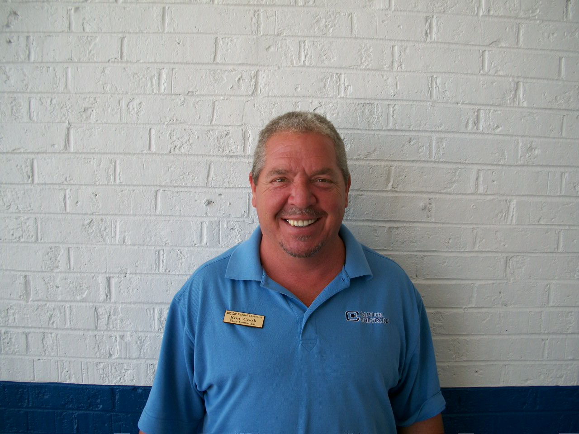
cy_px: 217
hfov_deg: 52.6
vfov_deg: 40.7
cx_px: 290
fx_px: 585
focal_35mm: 35
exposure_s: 1/200
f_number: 3.1
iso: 80
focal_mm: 6.3
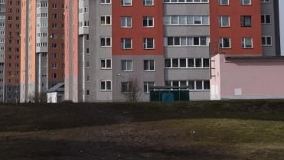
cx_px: 94
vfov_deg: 11.4
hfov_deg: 20.5
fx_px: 783
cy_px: -49
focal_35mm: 104
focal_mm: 24
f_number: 9
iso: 400
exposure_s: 1/1000
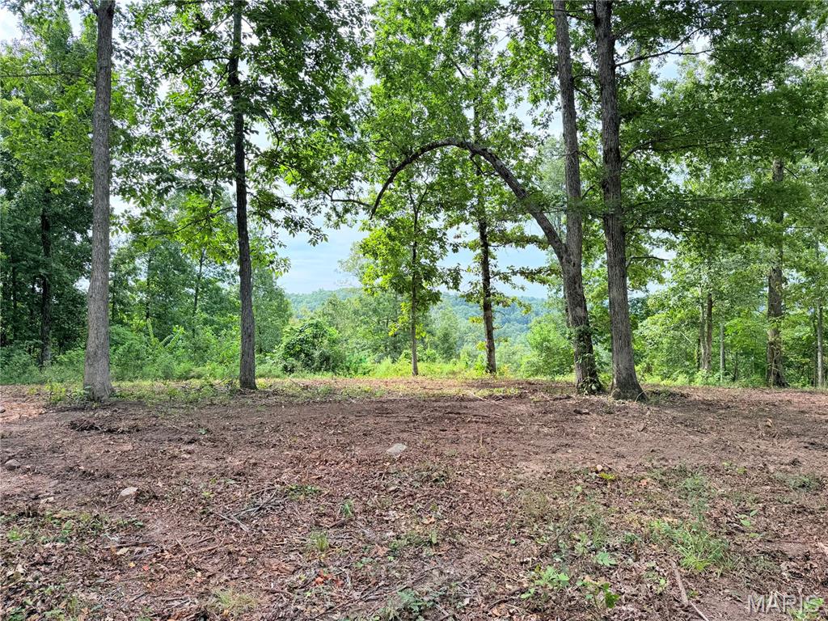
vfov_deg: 56.8
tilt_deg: +0.6
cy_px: 310
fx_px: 574
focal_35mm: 24
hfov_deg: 71.6
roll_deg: +1.3
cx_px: 414
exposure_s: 1/1230
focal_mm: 6.76
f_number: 1.78
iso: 100
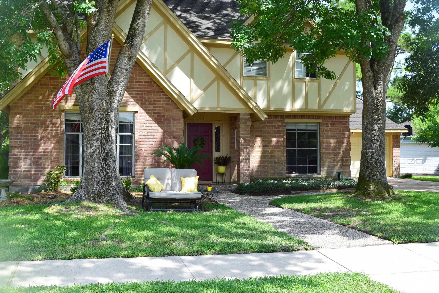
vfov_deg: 30.8
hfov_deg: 45.0
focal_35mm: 44
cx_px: 220
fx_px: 530
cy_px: 146
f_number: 10
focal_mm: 29
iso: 400
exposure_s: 1/320
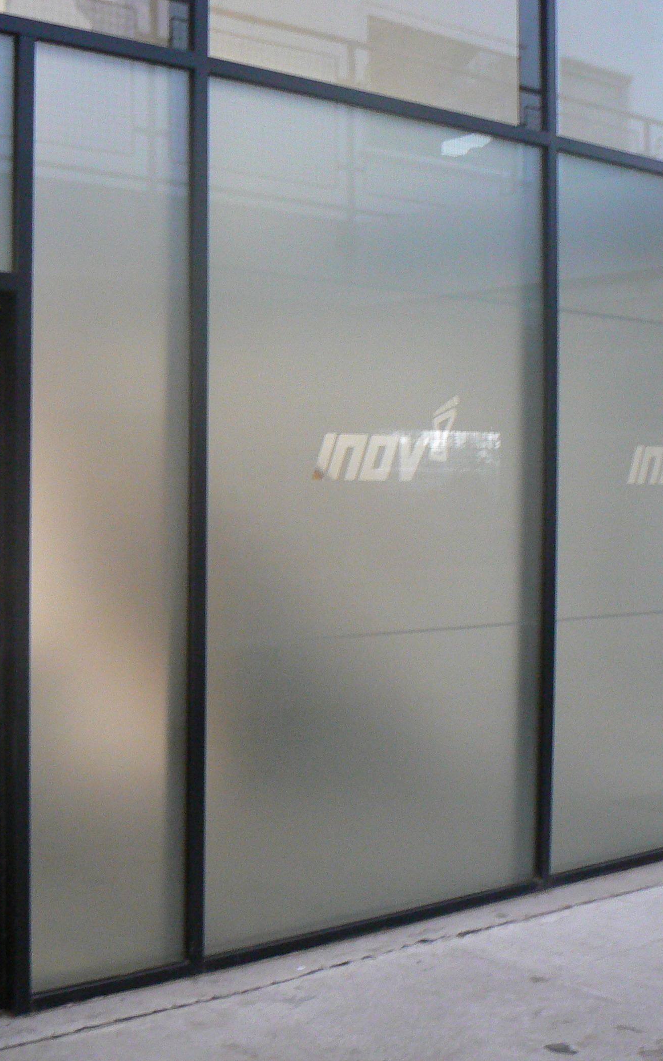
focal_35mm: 51
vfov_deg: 39.6
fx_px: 1474
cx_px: 170
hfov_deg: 25.1
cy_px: 531
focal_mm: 6
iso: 200
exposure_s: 1/13
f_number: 2.8
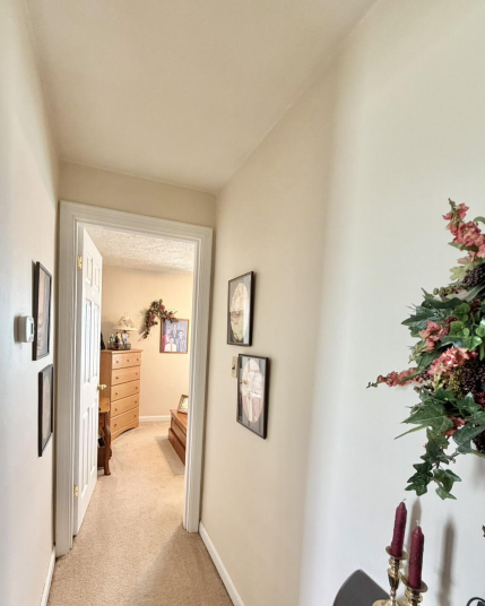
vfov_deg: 88.6
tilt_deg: -4.9
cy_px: 360
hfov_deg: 76.5
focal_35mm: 17
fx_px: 305
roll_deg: -3.5
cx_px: 205
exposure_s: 1/60
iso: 250
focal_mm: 2.22
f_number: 2.2
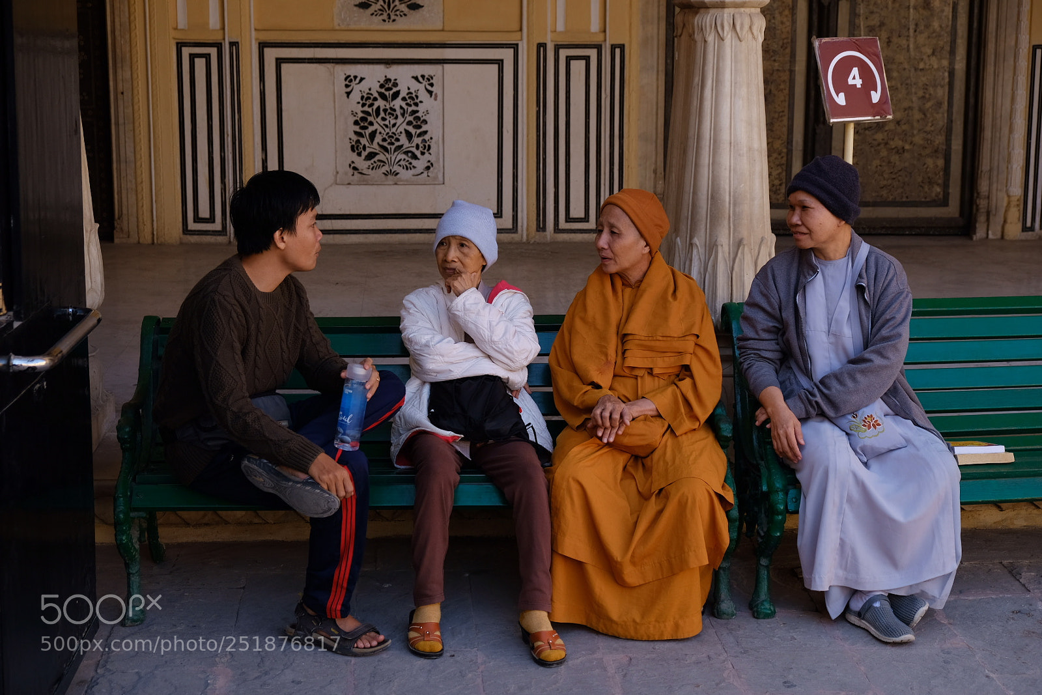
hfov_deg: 33.9
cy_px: 348
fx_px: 1708
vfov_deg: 23.0
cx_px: 521
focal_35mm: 59
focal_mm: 39
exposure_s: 1/250
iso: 200
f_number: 4
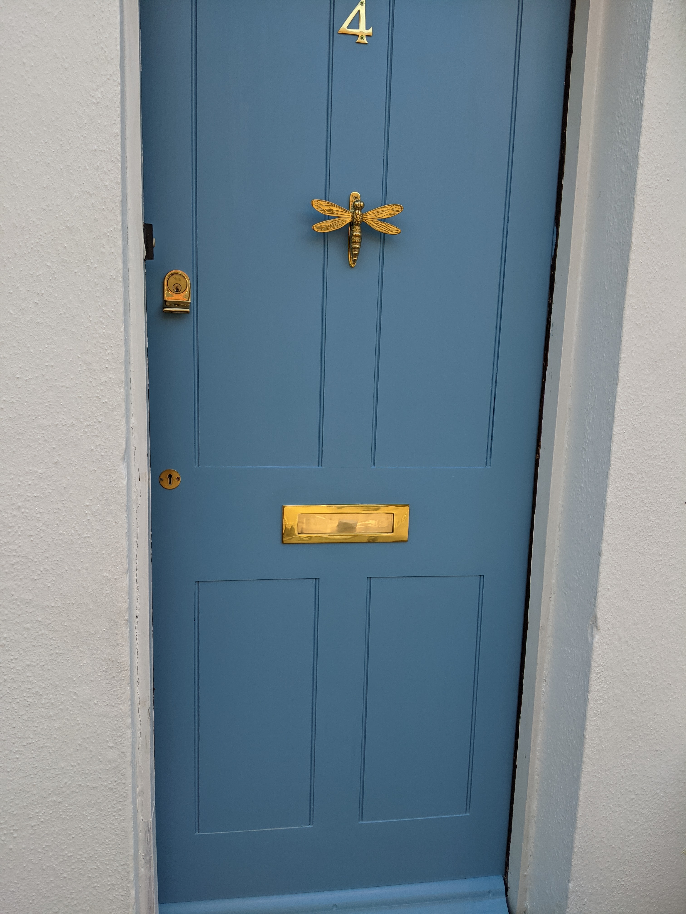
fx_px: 713
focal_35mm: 27
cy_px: 457
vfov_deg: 65.3
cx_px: 343
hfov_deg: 51.4
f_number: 1.8
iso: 66
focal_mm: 4.44
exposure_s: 1/602
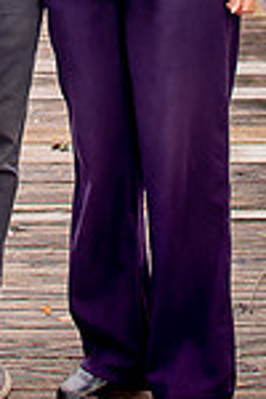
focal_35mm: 156
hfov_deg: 8.8
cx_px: 27
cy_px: -104
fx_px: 1729
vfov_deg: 12.8
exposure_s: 1/250
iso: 200
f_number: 3.5
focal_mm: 35
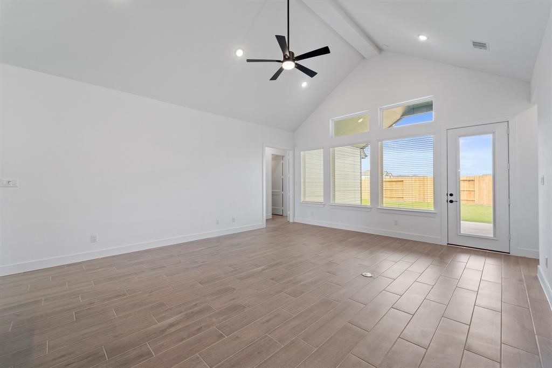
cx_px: 276
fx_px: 215
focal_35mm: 14
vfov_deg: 81.2
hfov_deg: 104.3
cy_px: 184
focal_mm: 14
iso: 320
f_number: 9
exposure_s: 1/10
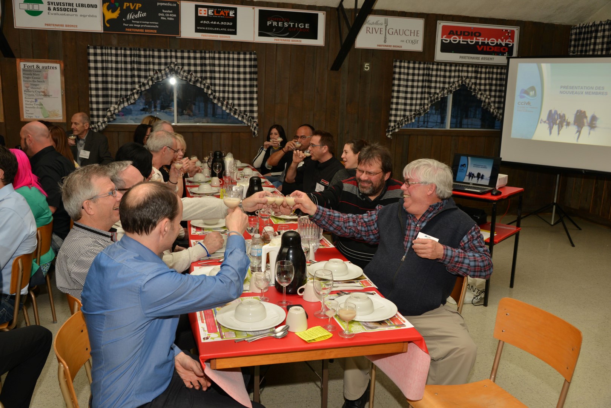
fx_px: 526
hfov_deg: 60.3
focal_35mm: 31
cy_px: 204
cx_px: 306
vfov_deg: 42.3
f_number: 5.6
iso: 400
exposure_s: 1/160
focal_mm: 31
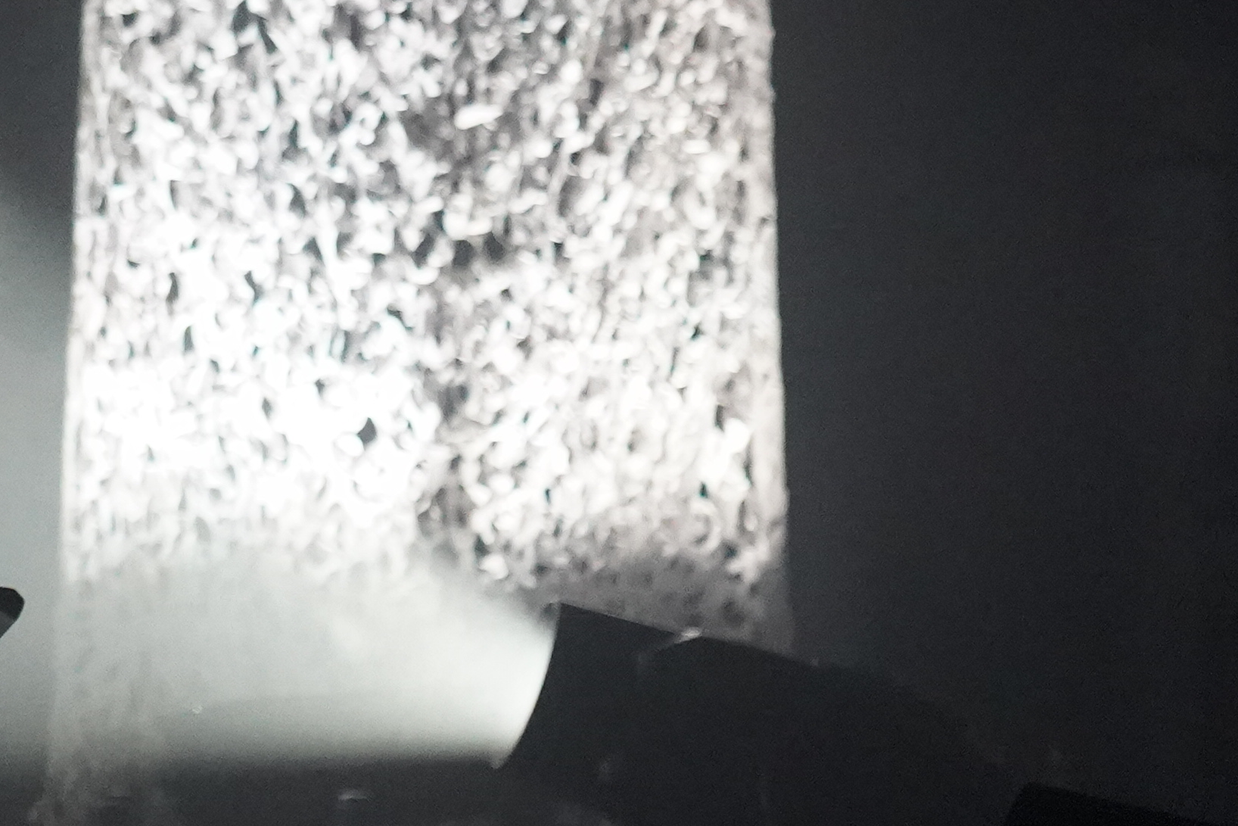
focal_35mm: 385
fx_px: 13240
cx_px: -996
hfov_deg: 5.3
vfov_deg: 3.6
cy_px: -214
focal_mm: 105
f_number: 4
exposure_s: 1/160
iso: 10000
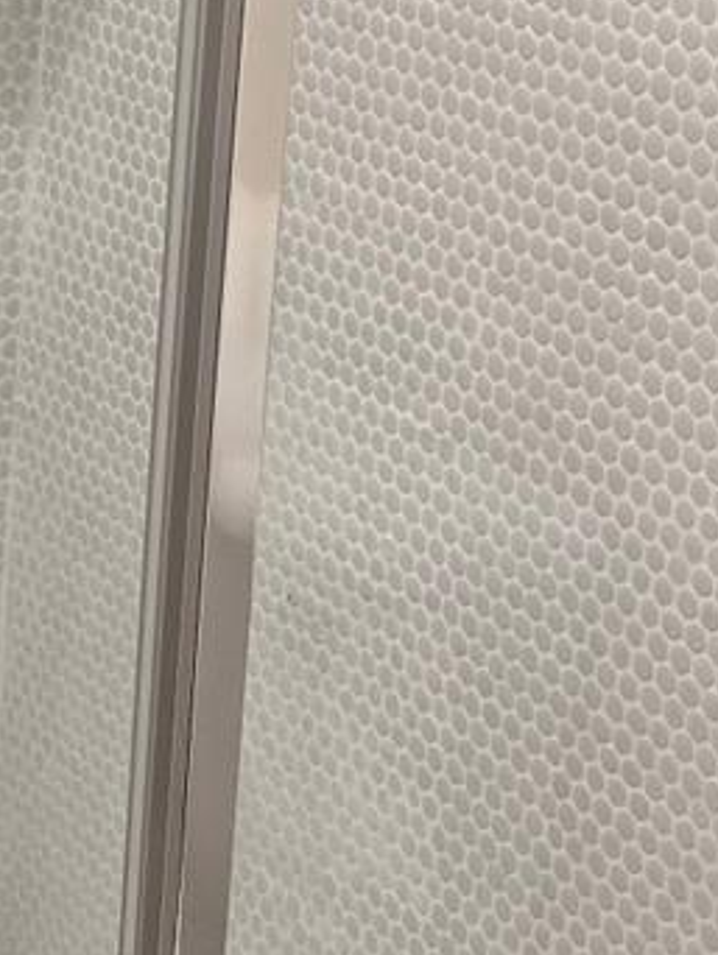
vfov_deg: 17.1
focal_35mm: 114
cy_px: 198
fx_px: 3149
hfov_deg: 12.5
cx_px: -286
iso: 125
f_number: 1.6
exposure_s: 1/120
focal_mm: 5.1
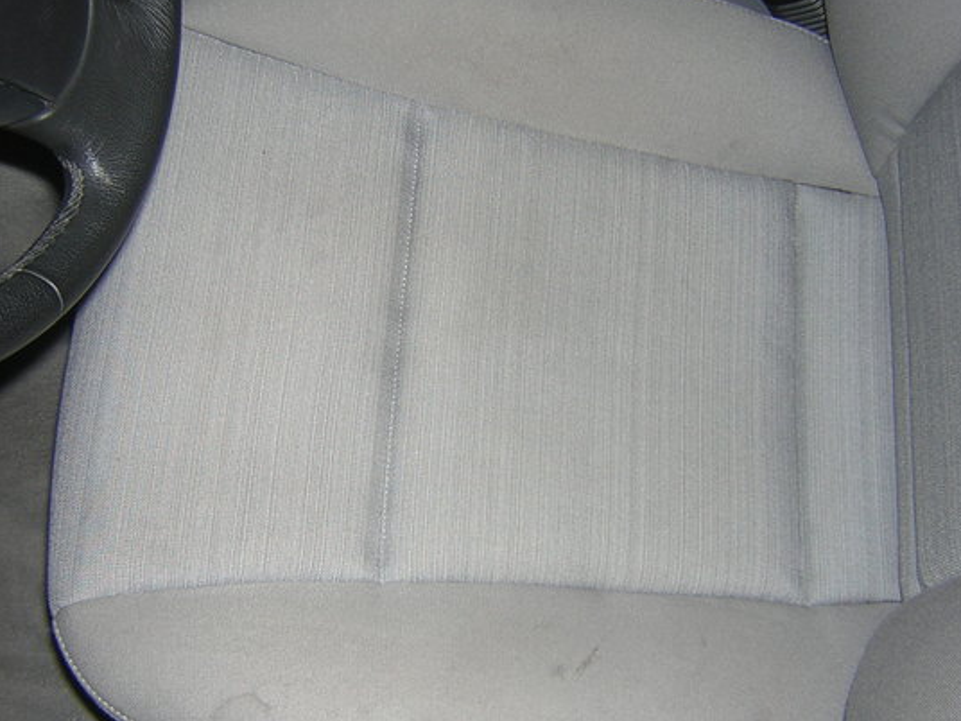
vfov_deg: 33.5
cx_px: 457
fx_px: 1194
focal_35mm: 43
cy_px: 421
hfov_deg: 43.8
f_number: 2.6
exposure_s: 1/60.1
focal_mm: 4.7
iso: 100
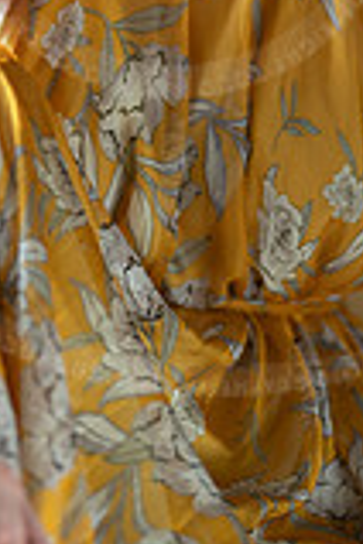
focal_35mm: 240
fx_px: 3630
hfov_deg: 5.7
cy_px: -48
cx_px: 182
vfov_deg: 8.5
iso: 160
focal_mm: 85
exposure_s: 1/500
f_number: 1.2
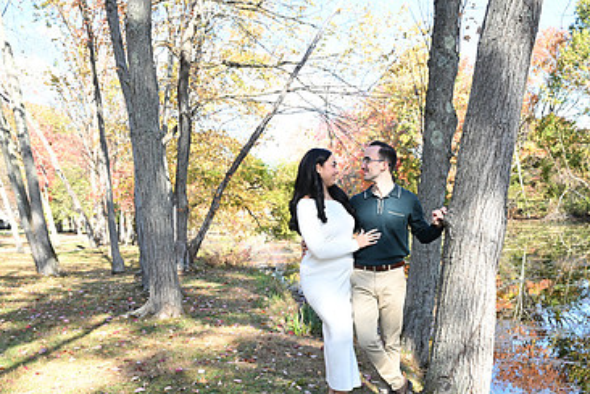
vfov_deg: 34.6
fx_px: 623
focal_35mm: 38
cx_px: 340
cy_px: 274
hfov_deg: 50.5
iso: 200
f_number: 6.3
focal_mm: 24
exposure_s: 1/100
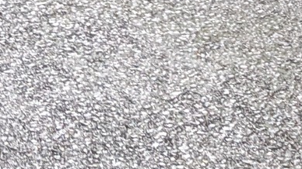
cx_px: 535
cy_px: -317
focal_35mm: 194
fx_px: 1553
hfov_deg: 10.5
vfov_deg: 5.9
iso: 141
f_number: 1.73
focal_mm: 4.38
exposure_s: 1/99.9
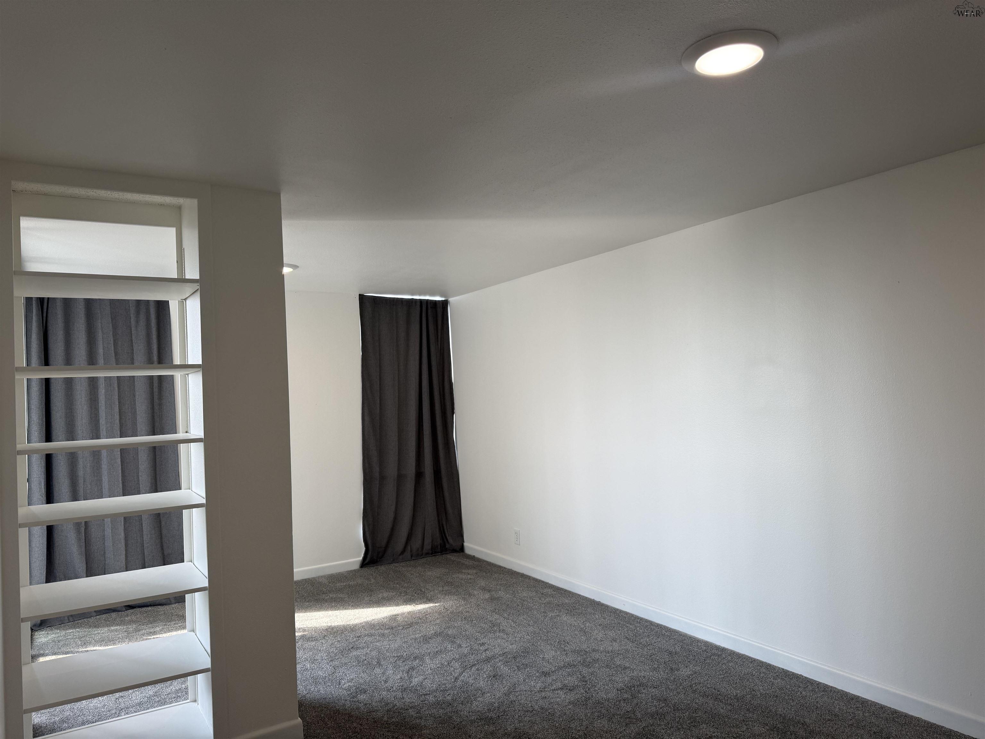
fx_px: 683
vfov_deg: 56.8
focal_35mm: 24
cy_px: 370
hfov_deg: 71.6
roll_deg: +2.6
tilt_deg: +2.7
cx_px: 492
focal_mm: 6.76
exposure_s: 1/120
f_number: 1.78
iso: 50
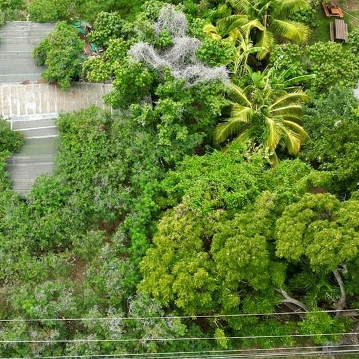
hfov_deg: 26.4
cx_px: 33
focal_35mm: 63
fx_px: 739
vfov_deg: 27.1
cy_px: 121
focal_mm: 6.72
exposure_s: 1/800
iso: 100
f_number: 1.7
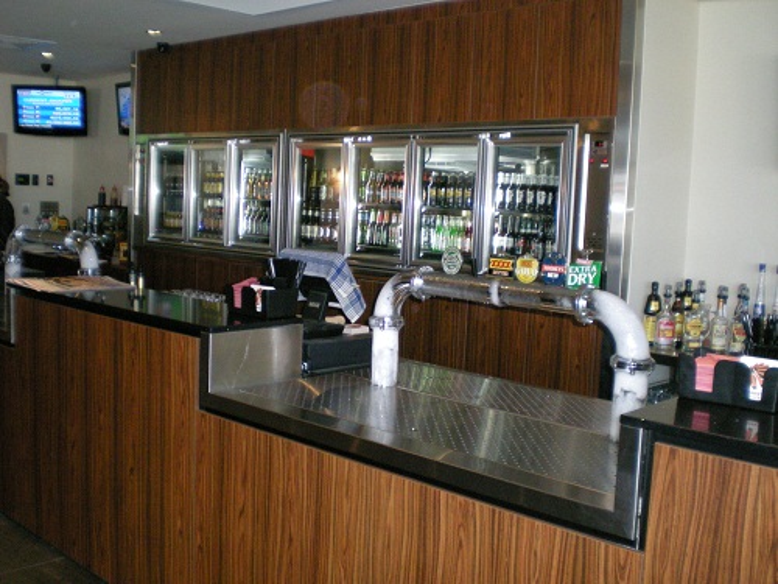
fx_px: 854
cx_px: 389
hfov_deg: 49.0
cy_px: 292
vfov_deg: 37.7
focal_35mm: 38
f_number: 3.1
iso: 368
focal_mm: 6.3
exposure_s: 1/60
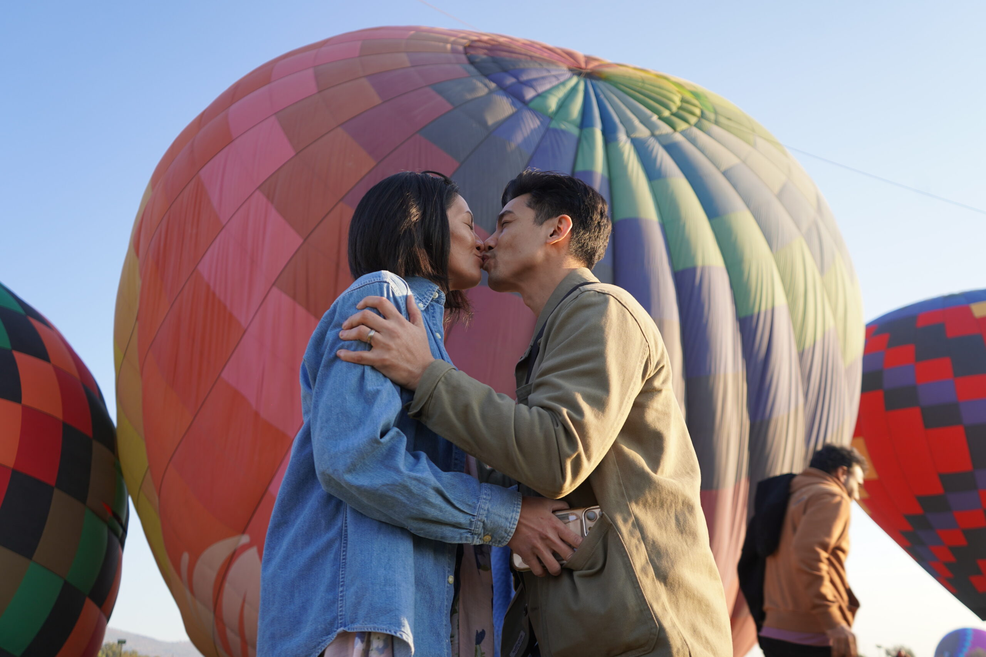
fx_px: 794
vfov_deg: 45.0
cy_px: 328
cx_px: 493
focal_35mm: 29
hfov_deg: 63.7
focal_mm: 29
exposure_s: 1/200
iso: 100
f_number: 4
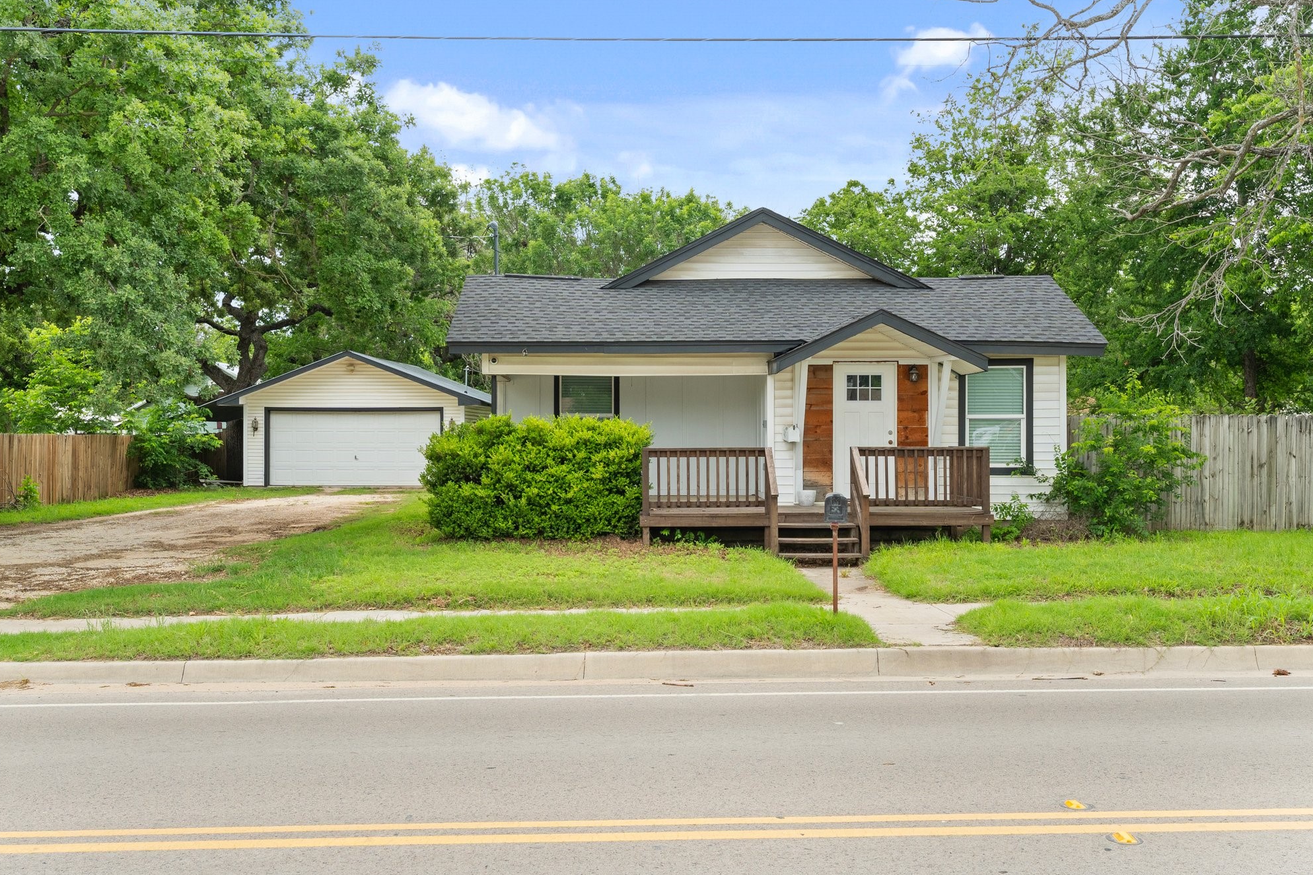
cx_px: 666
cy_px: 445
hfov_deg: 55.8
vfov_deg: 38.9
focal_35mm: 34
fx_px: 1240
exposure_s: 1/100
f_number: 9
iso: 400
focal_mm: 22
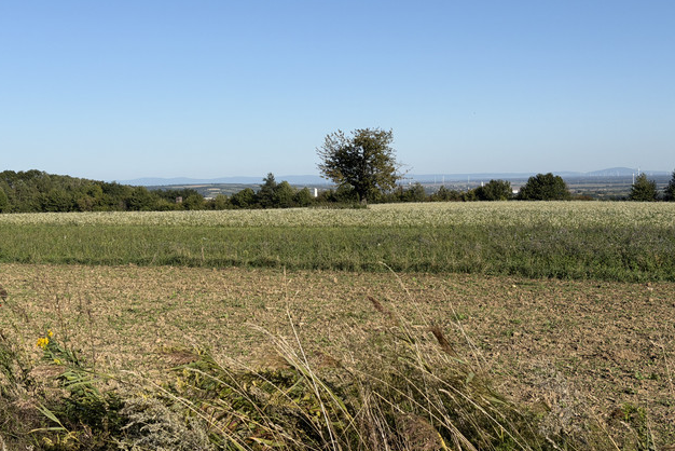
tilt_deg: -0.8
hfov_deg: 38.9
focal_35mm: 51
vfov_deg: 26.5
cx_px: 339
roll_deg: +1.5
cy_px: 205
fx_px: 957
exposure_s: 1/7874
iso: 64
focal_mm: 6.76
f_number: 1.78
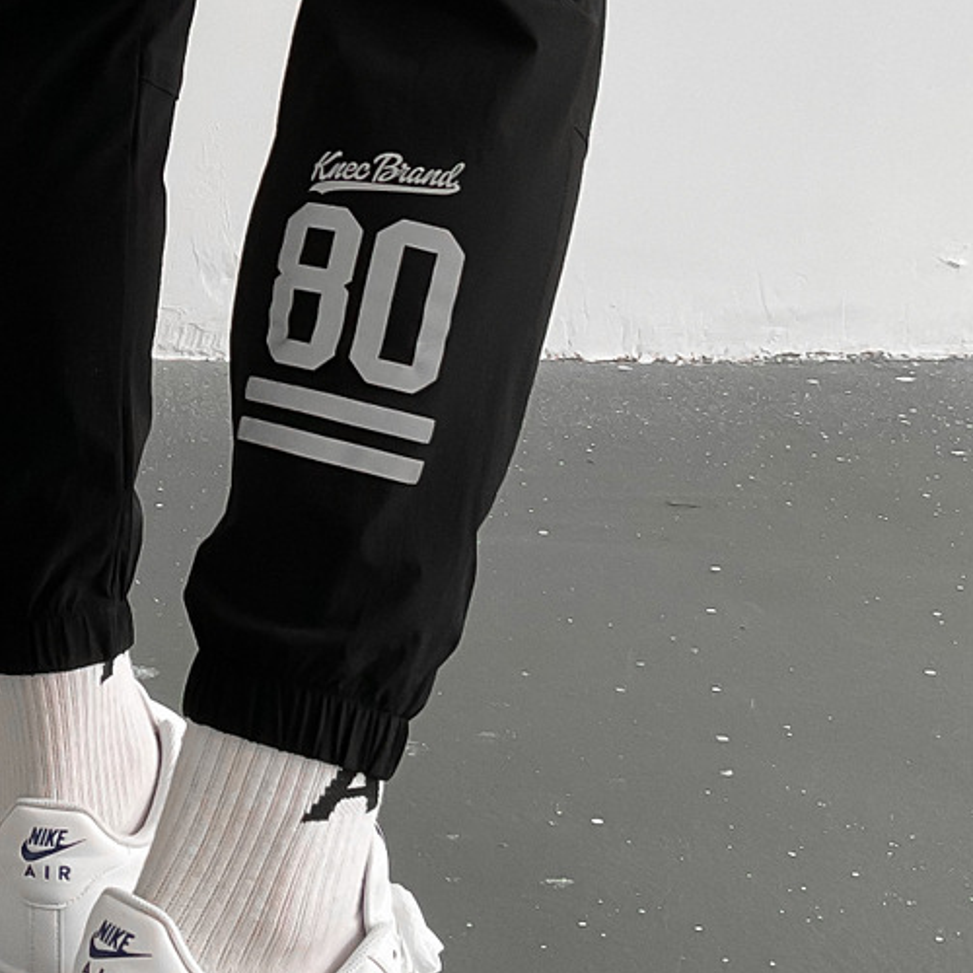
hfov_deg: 20.5
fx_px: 2608
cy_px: -6
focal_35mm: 82
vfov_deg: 20.4
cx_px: -2
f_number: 1.8
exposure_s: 1/80
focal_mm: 3
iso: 64
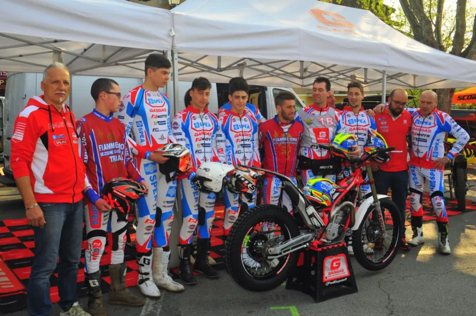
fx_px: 462
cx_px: 238
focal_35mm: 35
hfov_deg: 54.5
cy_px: 158
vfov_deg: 37.8
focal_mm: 35
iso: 800
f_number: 16
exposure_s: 1/200
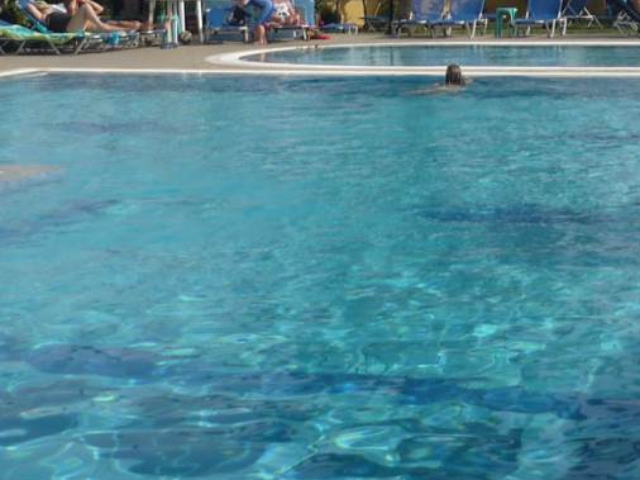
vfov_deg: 15.0
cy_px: -148
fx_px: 1737
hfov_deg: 20.7
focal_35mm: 94
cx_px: 465
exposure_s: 1/250
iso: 100
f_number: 8
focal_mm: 5.5
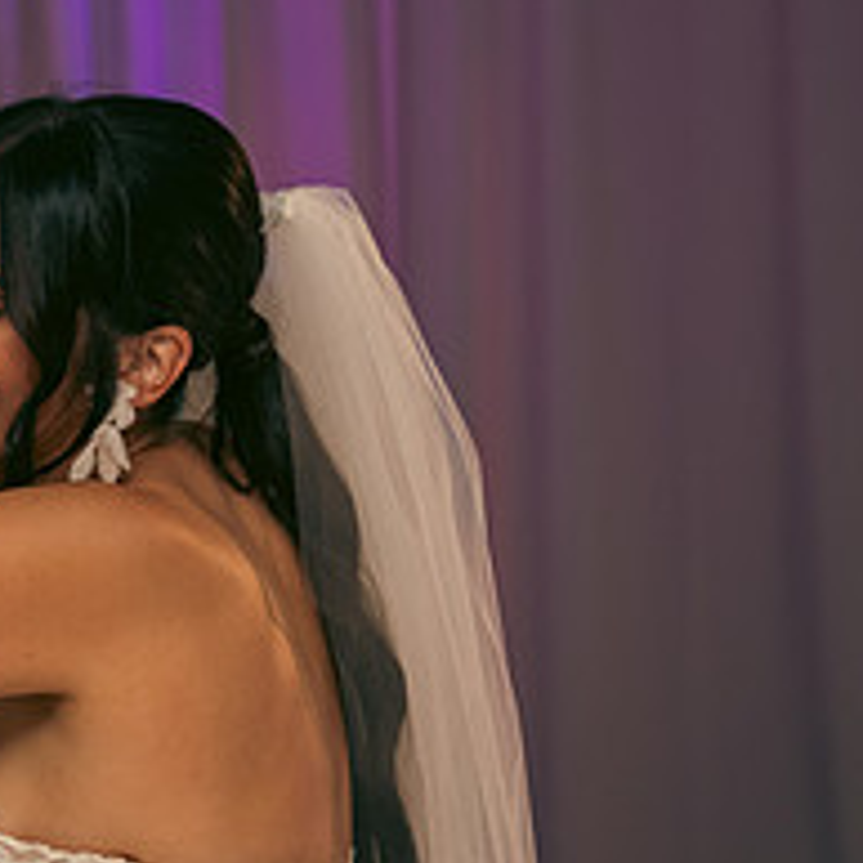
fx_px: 4457
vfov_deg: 11.0
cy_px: 588
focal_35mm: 158
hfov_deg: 10.9
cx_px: -22
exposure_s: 1/160
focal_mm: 62
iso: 640
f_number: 3.5
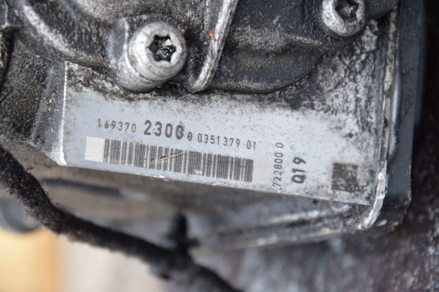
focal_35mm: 158
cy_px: 146
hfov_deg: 13.0
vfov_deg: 8.7
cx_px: 220
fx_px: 1920
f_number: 7.1
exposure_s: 1/200
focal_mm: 105
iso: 800
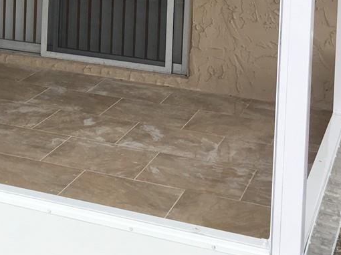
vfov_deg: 15.2
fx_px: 896
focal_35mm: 91
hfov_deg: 20.3
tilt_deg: -0.7
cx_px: -55
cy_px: -105
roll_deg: -1.1
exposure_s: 1/167
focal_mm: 4.15
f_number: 2.2
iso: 25
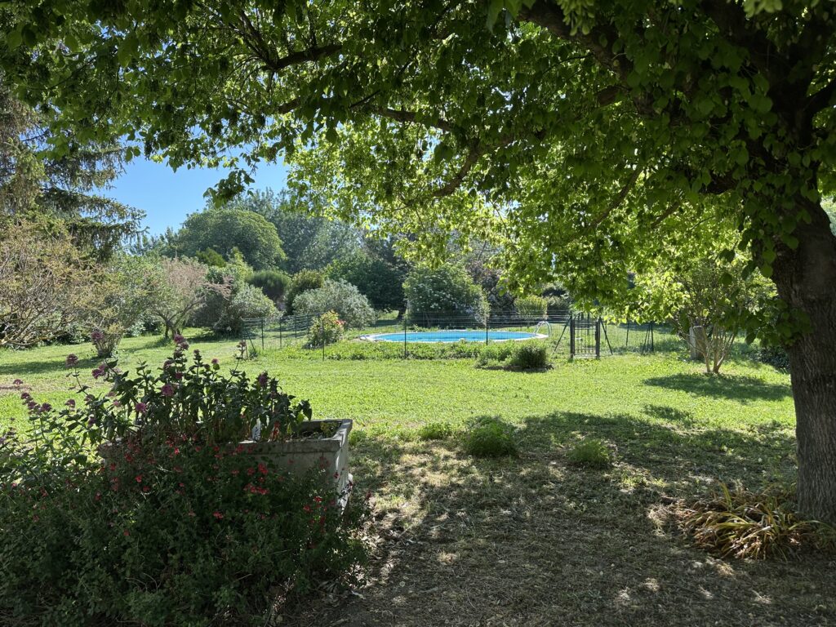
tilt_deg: -0.6
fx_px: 580
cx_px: 418
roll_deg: +0.1
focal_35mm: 24
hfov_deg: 71.6
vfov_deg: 56.8
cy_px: 314
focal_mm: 6.86
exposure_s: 1/1212
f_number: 1.78
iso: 80
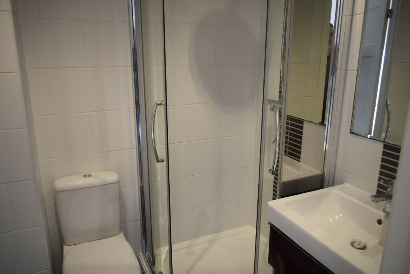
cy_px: 137
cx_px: 205
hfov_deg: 67.4
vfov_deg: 47.9
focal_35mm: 27
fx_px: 308
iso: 400
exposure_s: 1/80
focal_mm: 18
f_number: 4.5
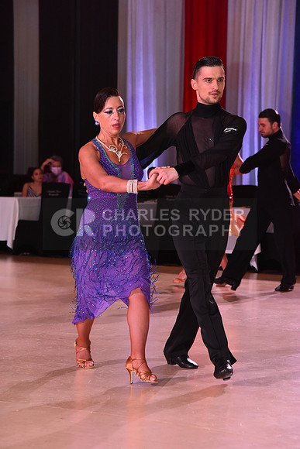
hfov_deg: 11.4
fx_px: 1499
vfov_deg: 17.1
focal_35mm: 120
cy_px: 224
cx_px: 150
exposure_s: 1/320
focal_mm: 120
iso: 2500
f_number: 6.3
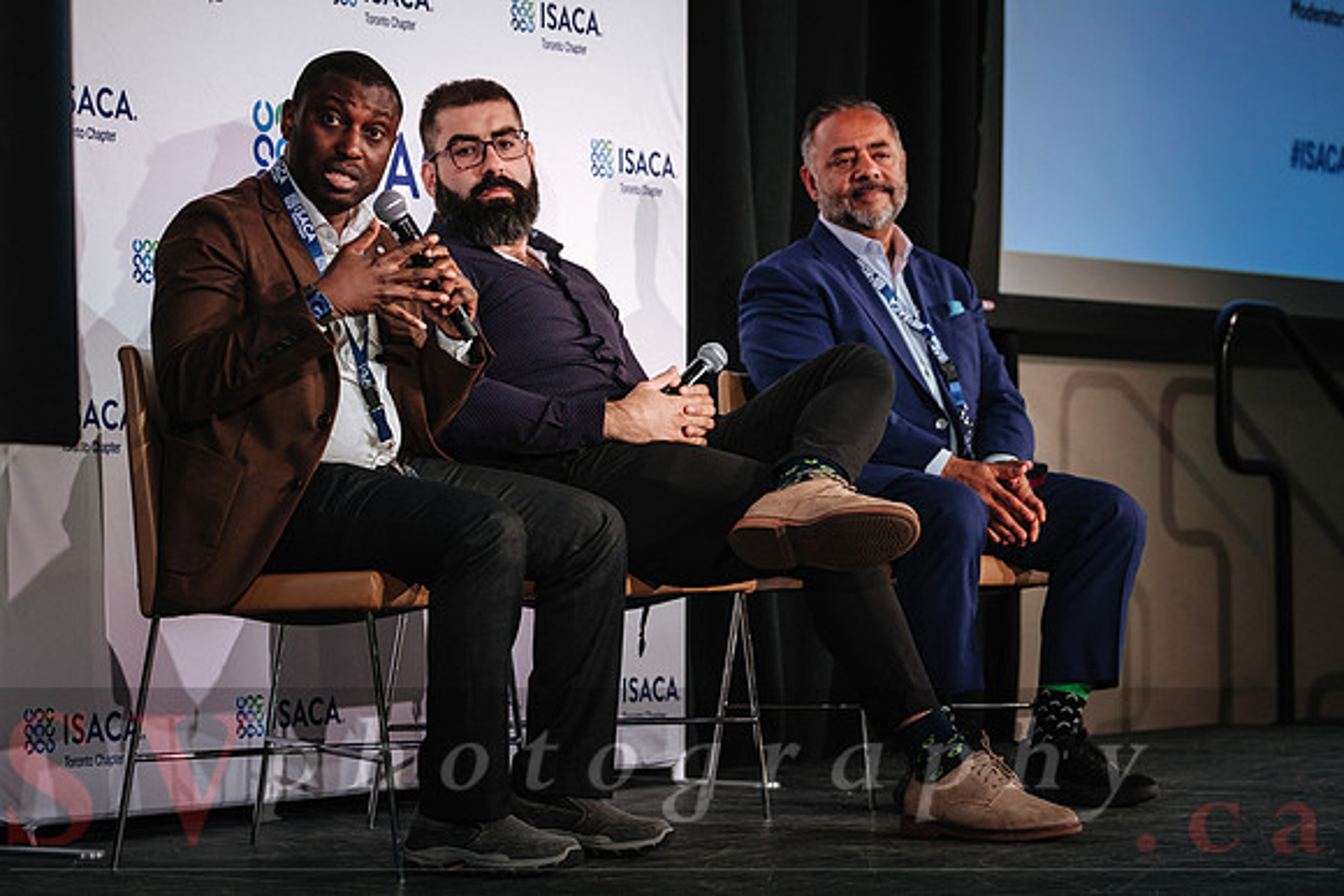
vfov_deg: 12.3
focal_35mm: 112
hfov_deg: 18.3
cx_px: 628
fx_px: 4173
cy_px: 489
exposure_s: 1/80
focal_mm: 66
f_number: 2.8
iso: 800
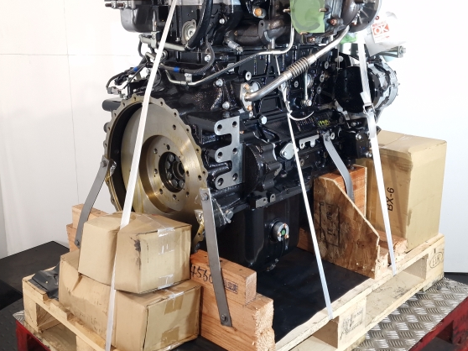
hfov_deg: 55.3
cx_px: 246
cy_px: 127
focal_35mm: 33
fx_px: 446
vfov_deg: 42.5
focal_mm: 6.4
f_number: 1.8
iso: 100
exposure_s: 1/50
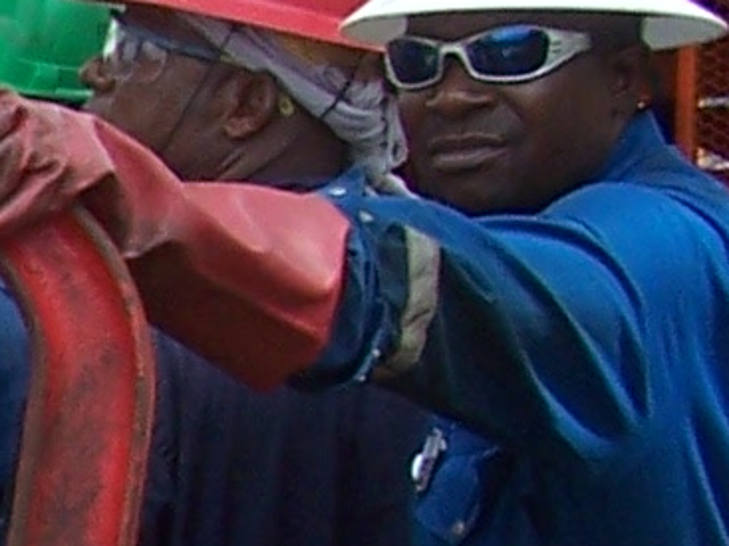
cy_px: 1052
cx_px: -1273
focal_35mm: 220
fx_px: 4632
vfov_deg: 6.6
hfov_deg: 8.0
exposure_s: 1/350
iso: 80
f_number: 2.8
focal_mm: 6
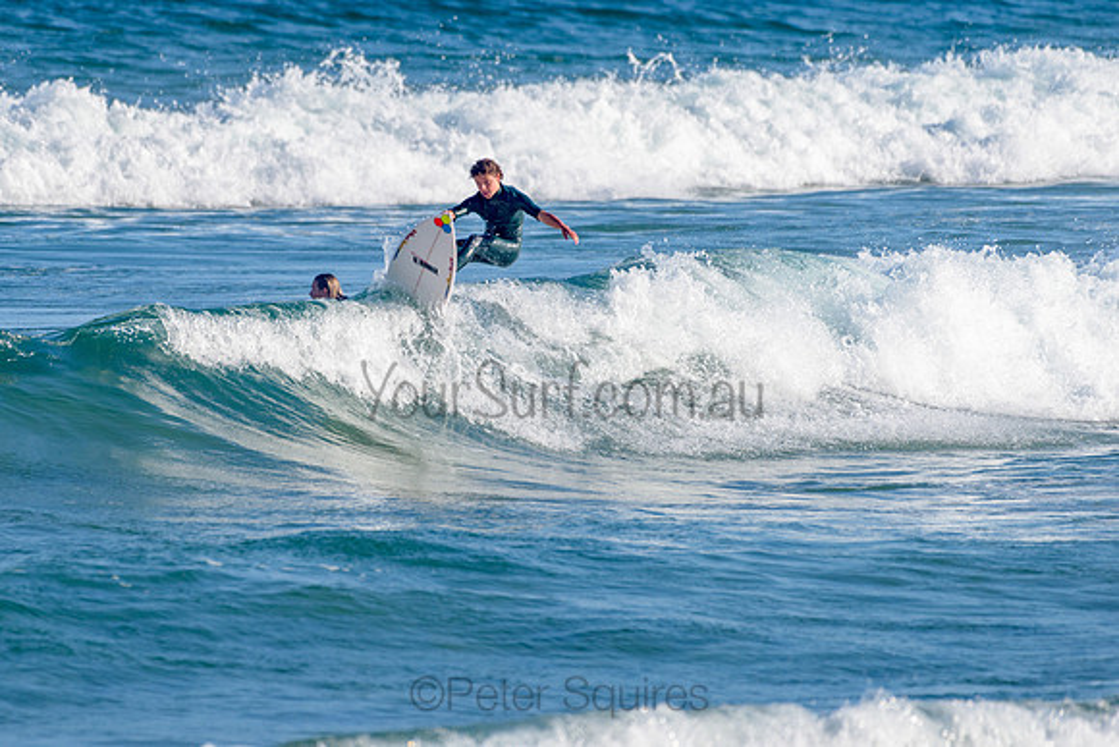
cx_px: 433
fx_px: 19065
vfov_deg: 2.2
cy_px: 289
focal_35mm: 613
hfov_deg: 3.4
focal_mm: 500
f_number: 5.6
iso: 125
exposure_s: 1/2000
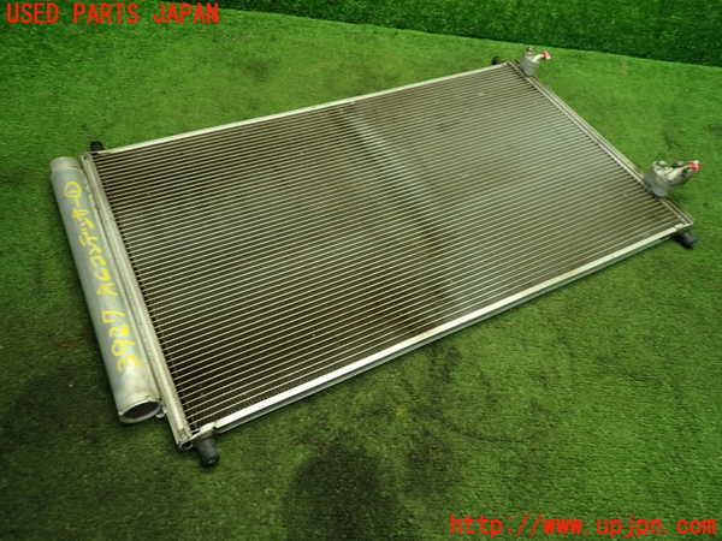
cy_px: 270
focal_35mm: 25
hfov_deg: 69.4
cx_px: 361
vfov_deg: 54.9
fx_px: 521
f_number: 2
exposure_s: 1/50
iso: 200
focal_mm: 4.5
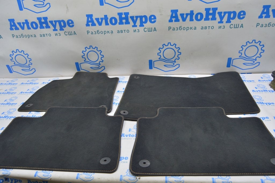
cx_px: 138
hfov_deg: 67.4
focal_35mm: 27
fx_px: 206
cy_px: 92
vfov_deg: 47.9
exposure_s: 1/20
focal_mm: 18
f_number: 5.6
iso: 400
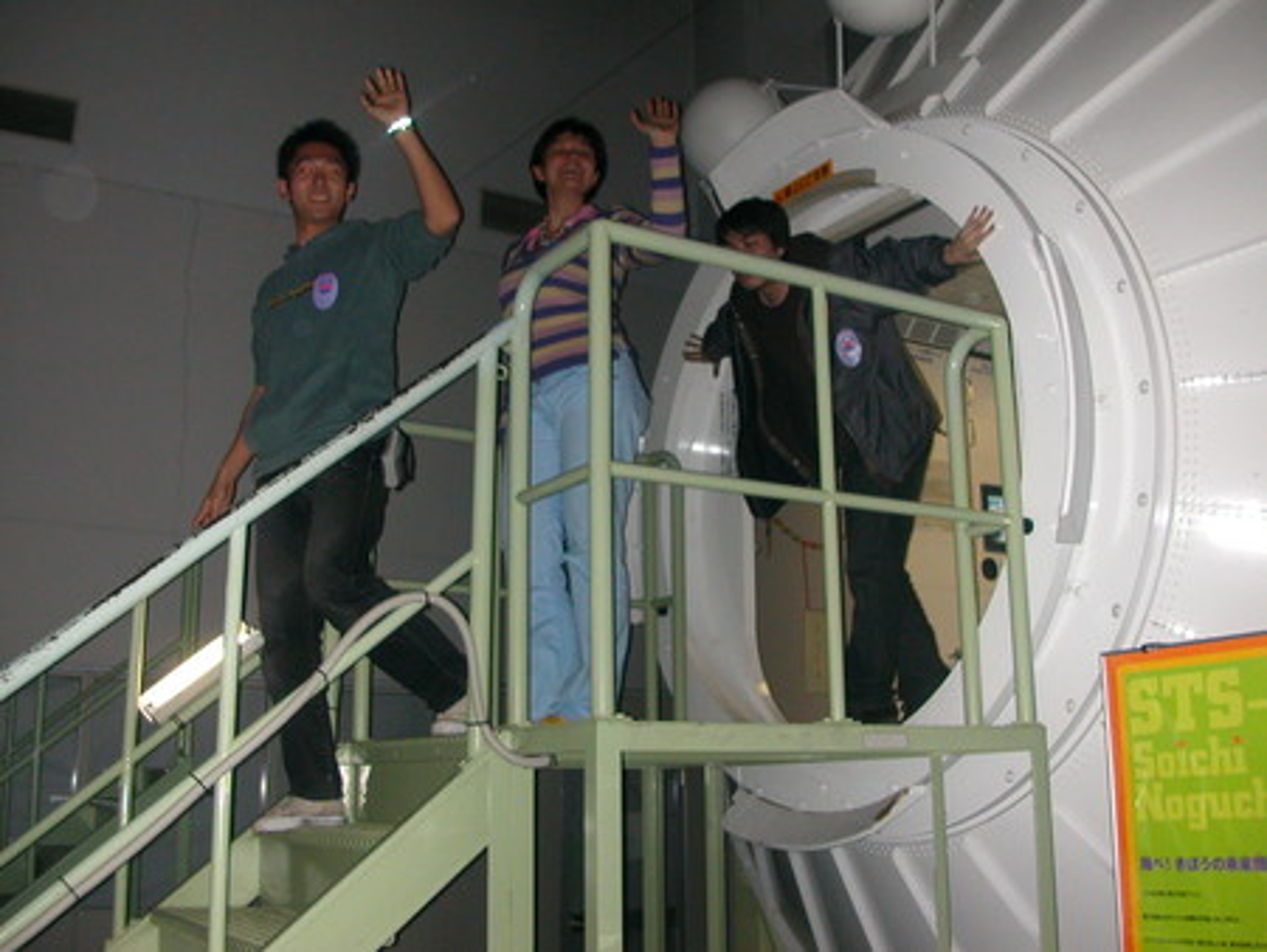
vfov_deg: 38.7
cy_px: 476
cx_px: 634
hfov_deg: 50.1
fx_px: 1355
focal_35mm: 37
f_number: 2.7
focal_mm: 5.6
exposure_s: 1/59.9
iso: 183
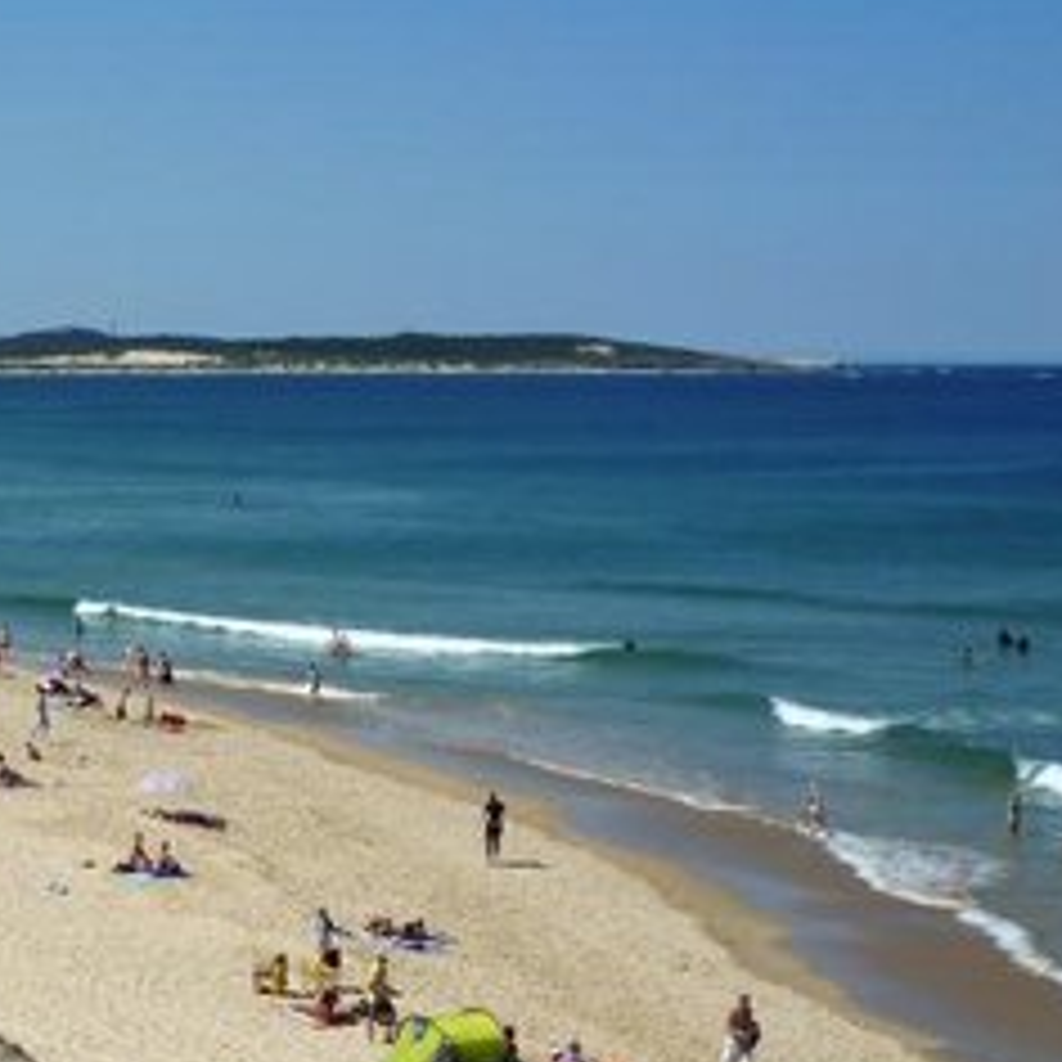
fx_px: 3436
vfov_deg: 17.6
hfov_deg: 16.9
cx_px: -162
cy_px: 482
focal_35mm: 99
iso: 80
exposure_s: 1/800
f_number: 5.6
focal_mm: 7.8
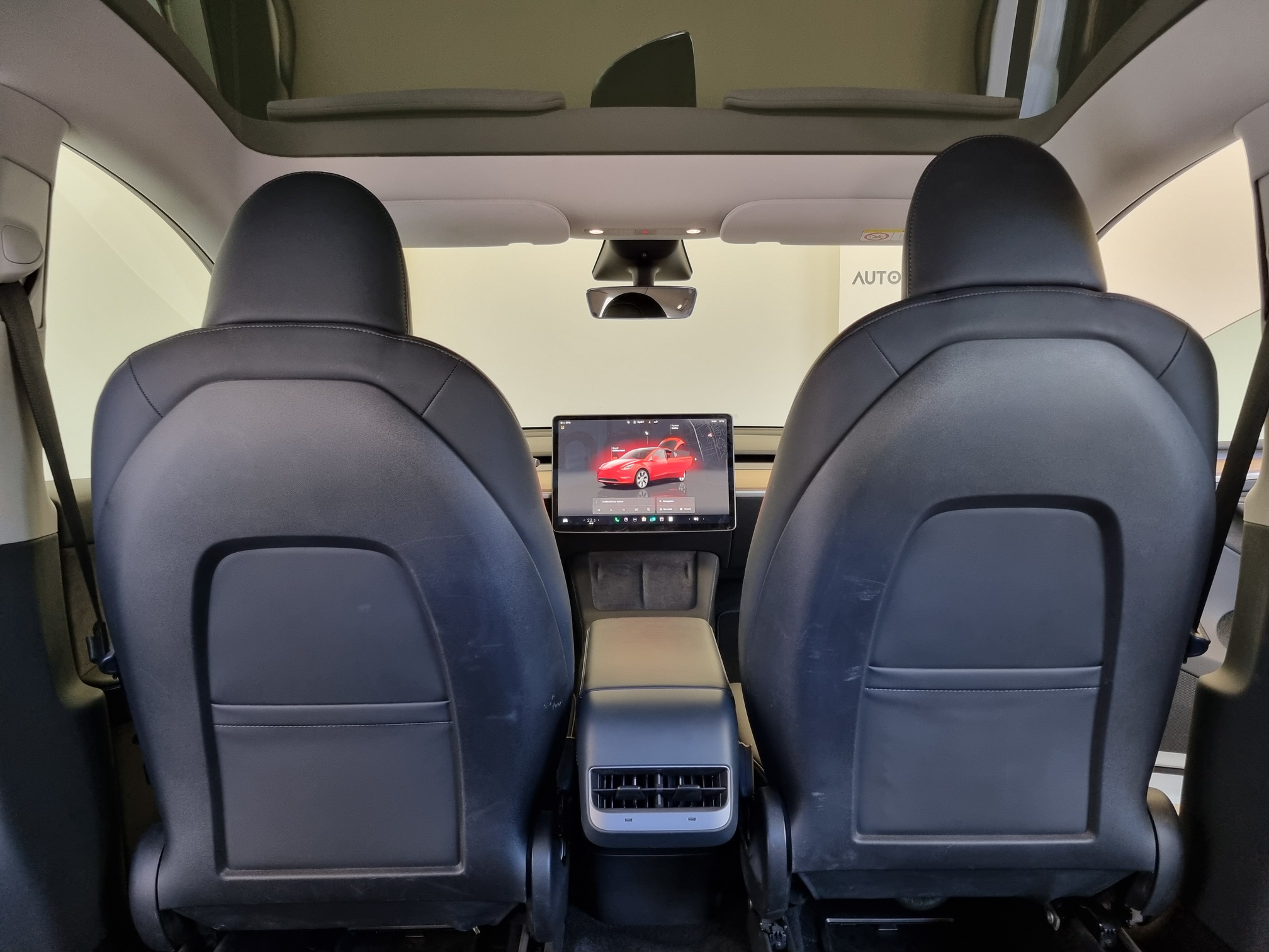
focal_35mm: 26
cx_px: 634
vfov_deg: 53.1
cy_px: 476
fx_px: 953
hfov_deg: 67.3
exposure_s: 1/50
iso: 200
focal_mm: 5.4
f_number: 1.8
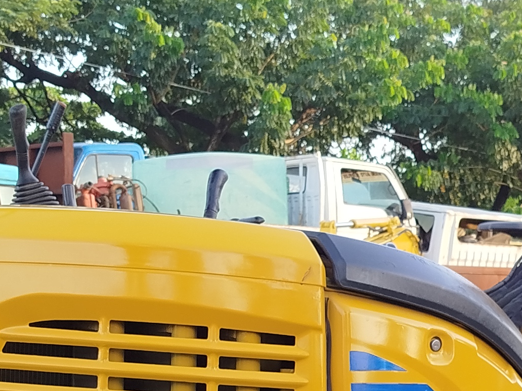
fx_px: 1402
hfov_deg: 20.9
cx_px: 406
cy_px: 470
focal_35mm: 93
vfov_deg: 15.3
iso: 80
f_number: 1.7
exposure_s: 1/120
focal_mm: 5.31
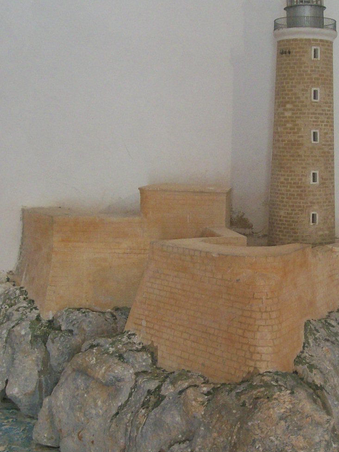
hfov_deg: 24.6
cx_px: 241
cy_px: 279
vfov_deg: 32.6
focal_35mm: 59
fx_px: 770
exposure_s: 1/13.9
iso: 160
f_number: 2.7
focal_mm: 6
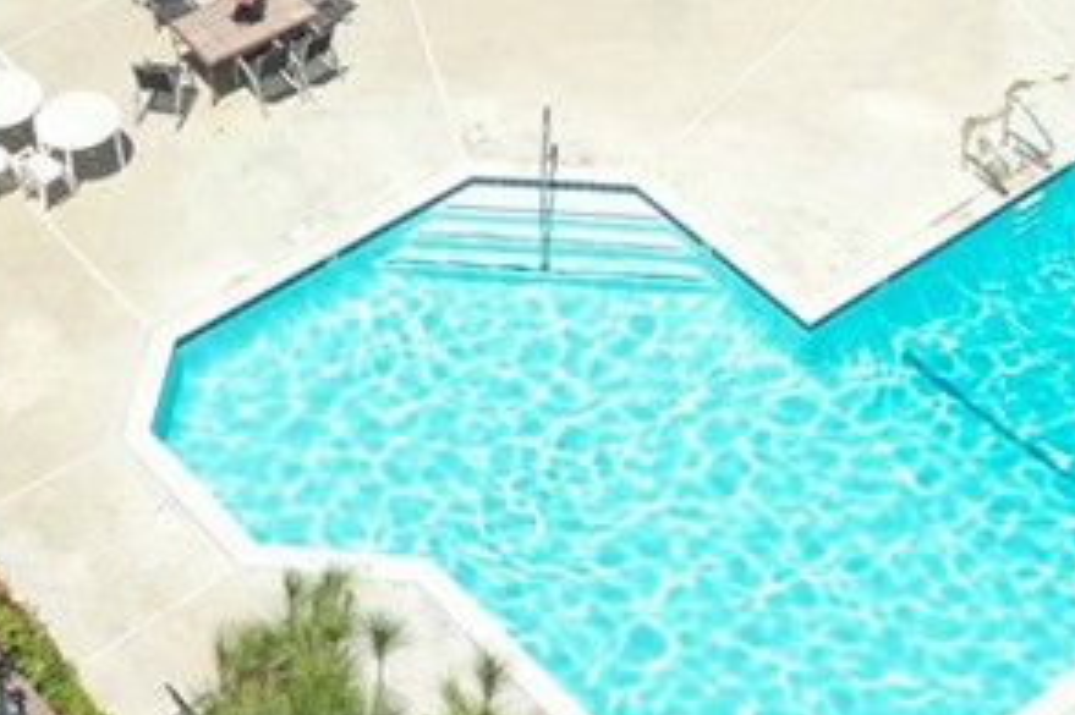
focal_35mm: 98
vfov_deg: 13.6
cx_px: 594
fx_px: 2925
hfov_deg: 20.8
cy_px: -130
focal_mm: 10.26
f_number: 5.6
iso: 100
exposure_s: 1/400
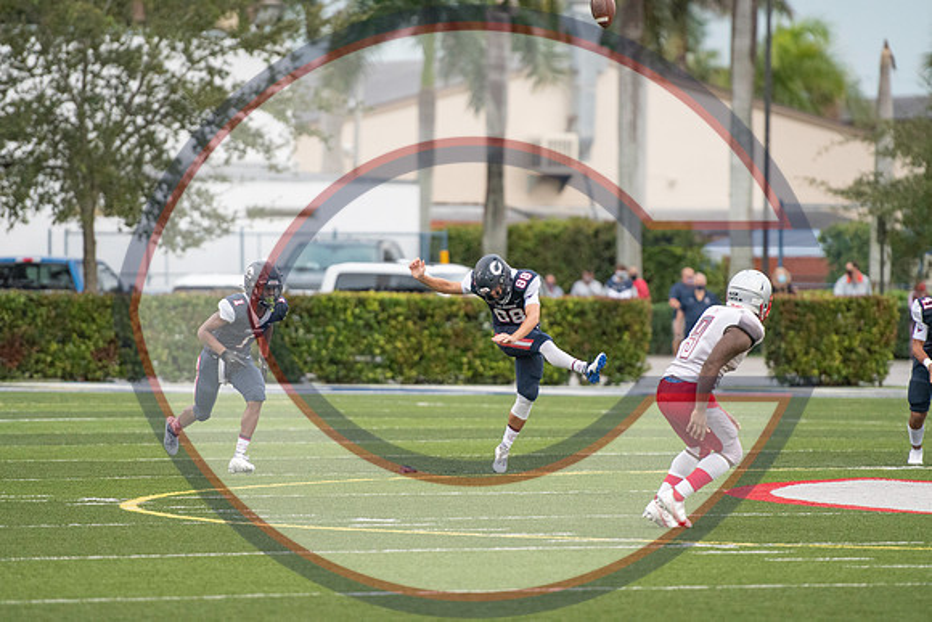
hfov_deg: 6.9
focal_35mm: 300
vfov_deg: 4.6
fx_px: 7768
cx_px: 466
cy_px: 311
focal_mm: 200
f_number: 2.8
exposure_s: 1/2000
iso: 2200
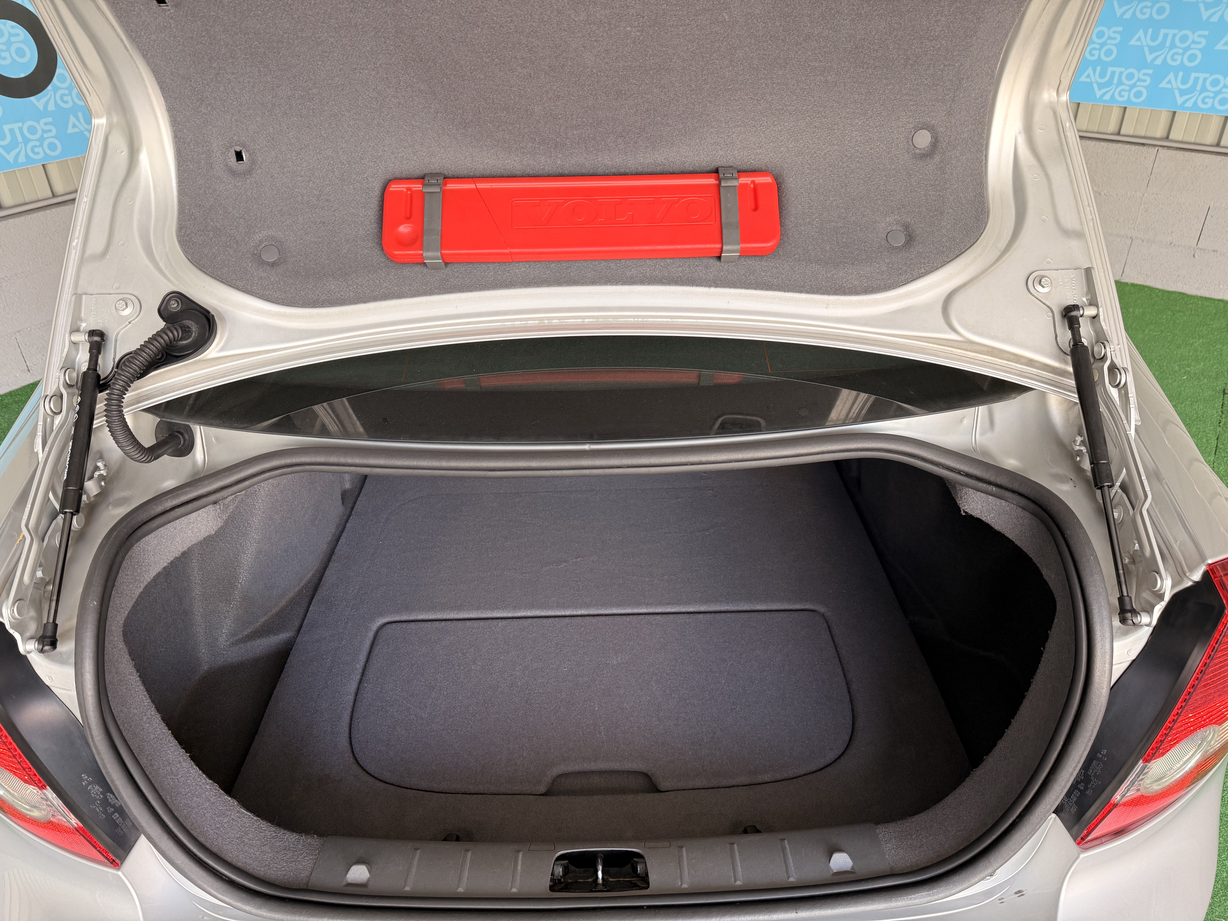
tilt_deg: -29.9
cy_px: 460
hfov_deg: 71.6
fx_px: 851
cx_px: 614
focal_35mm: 24
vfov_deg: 56.8
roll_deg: +1.4
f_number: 1.78
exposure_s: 1/121
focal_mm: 6.76
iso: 125
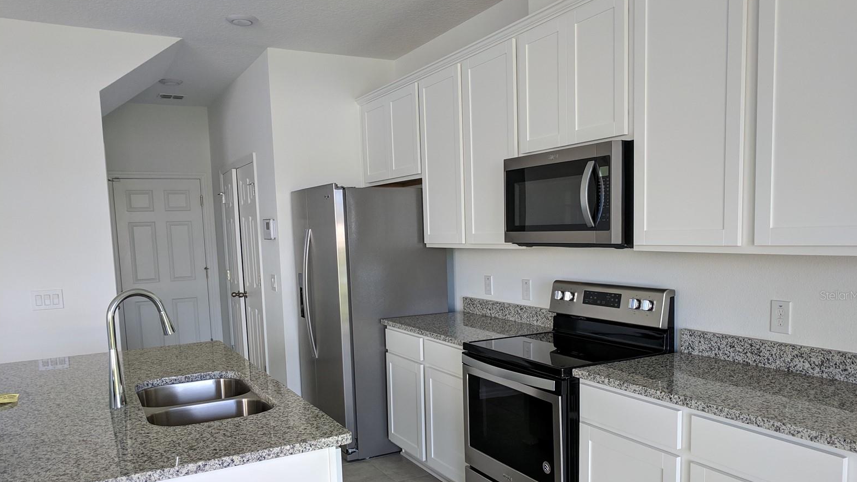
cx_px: 433
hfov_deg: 66.1
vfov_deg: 40.0
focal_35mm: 29
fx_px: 659
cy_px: 295
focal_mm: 4.67
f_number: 2
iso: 167
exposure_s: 1/120
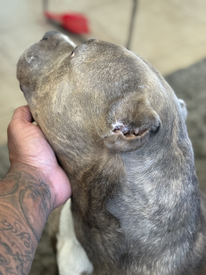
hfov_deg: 30.3
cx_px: 103
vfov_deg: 39.7
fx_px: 381
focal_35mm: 48
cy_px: 138
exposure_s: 1/60
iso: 250
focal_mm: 6.76
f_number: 1.78
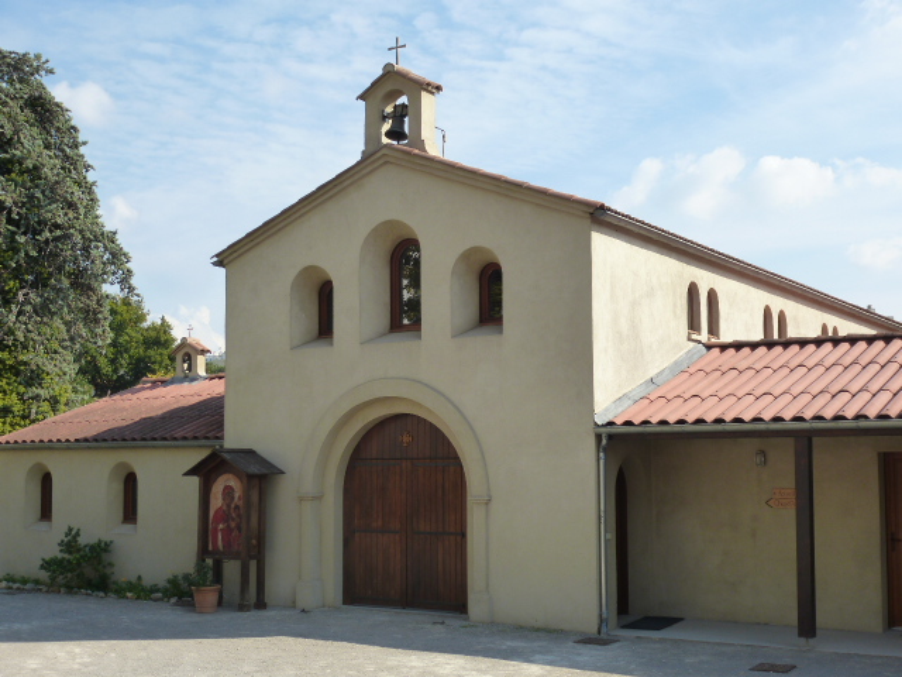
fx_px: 1173
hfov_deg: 42.1
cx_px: 451
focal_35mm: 45
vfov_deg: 32.2
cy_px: 338
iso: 160
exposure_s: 1/640
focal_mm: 8
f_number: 4
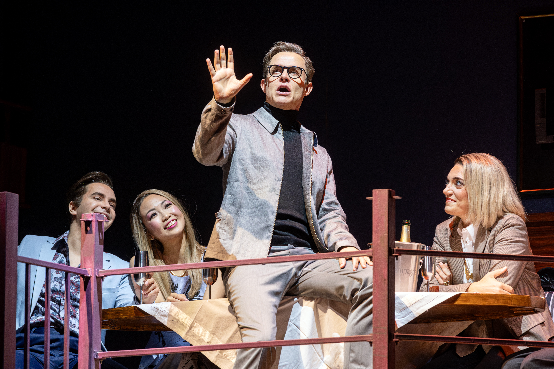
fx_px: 4616
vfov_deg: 4.6
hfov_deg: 6.9
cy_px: 184
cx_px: 277
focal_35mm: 300
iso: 2500
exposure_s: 1/160
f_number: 6.3
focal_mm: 300
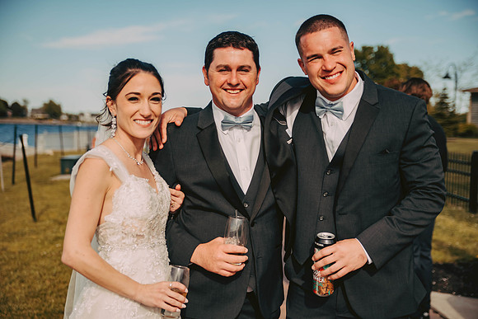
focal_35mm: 48
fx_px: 637
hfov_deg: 41.1
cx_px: 239
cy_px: 160
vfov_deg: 28.1
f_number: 2.8
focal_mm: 48
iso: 500
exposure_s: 1/4000
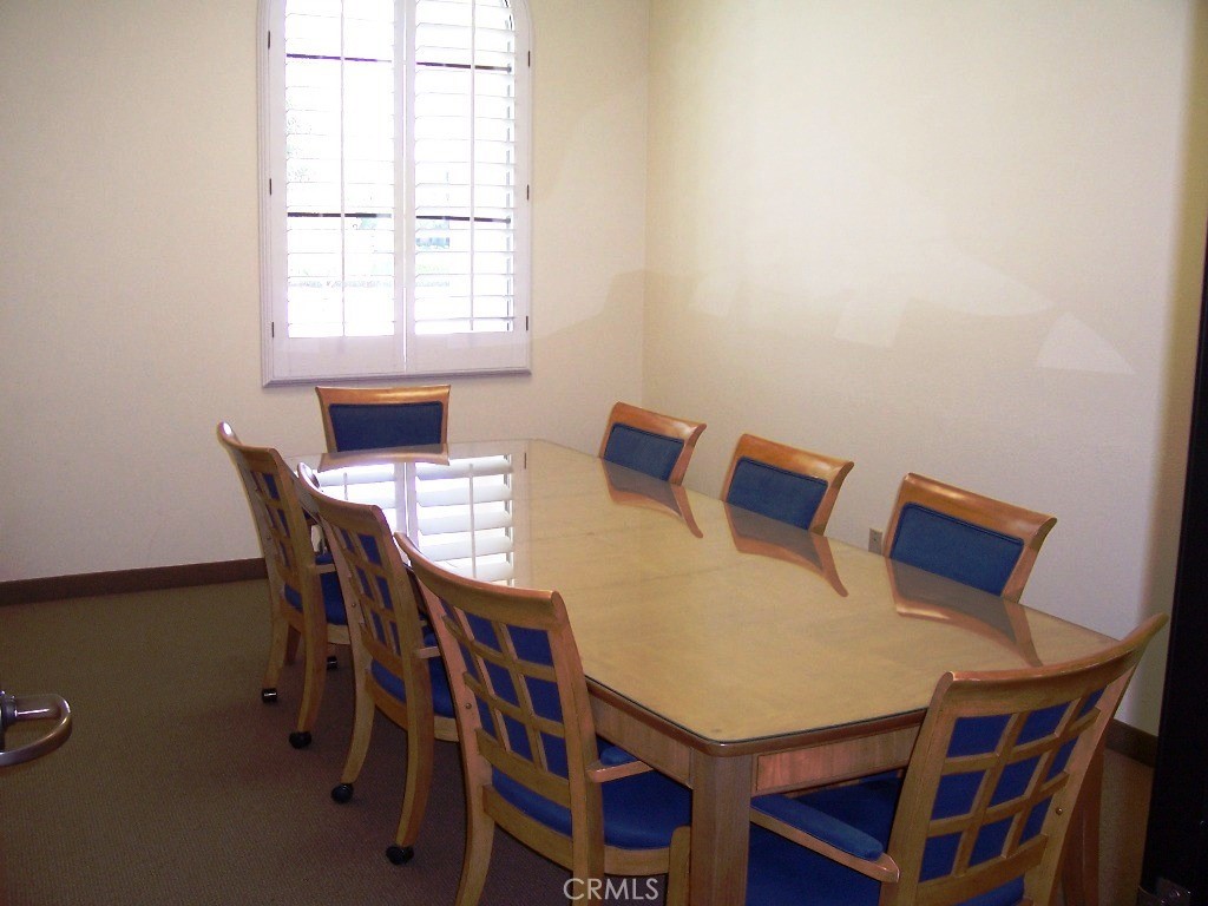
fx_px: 1187
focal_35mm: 34
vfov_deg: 41.8
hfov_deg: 54.0
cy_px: 453
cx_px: 604
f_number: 2.7
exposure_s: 1/60
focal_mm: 5.6
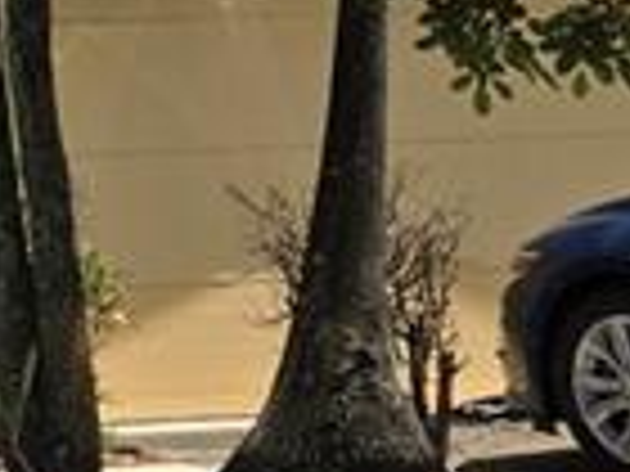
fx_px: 3058
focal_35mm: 168
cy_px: -252
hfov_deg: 9.6
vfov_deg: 8.6
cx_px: -1161
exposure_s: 1/1751
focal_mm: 5.4
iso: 25
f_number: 1.8
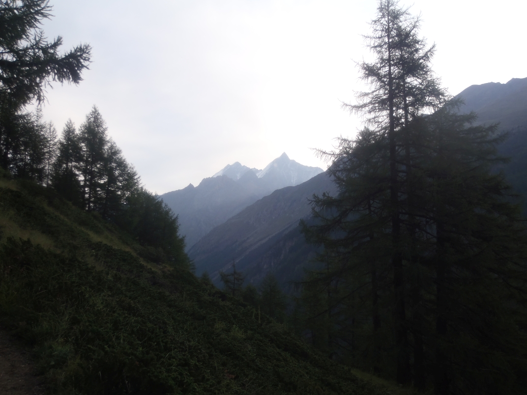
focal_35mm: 36
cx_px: 264
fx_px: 548
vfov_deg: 39.7
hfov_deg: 51.4
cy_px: 198
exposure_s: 1/250
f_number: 5
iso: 80
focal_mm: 6.53
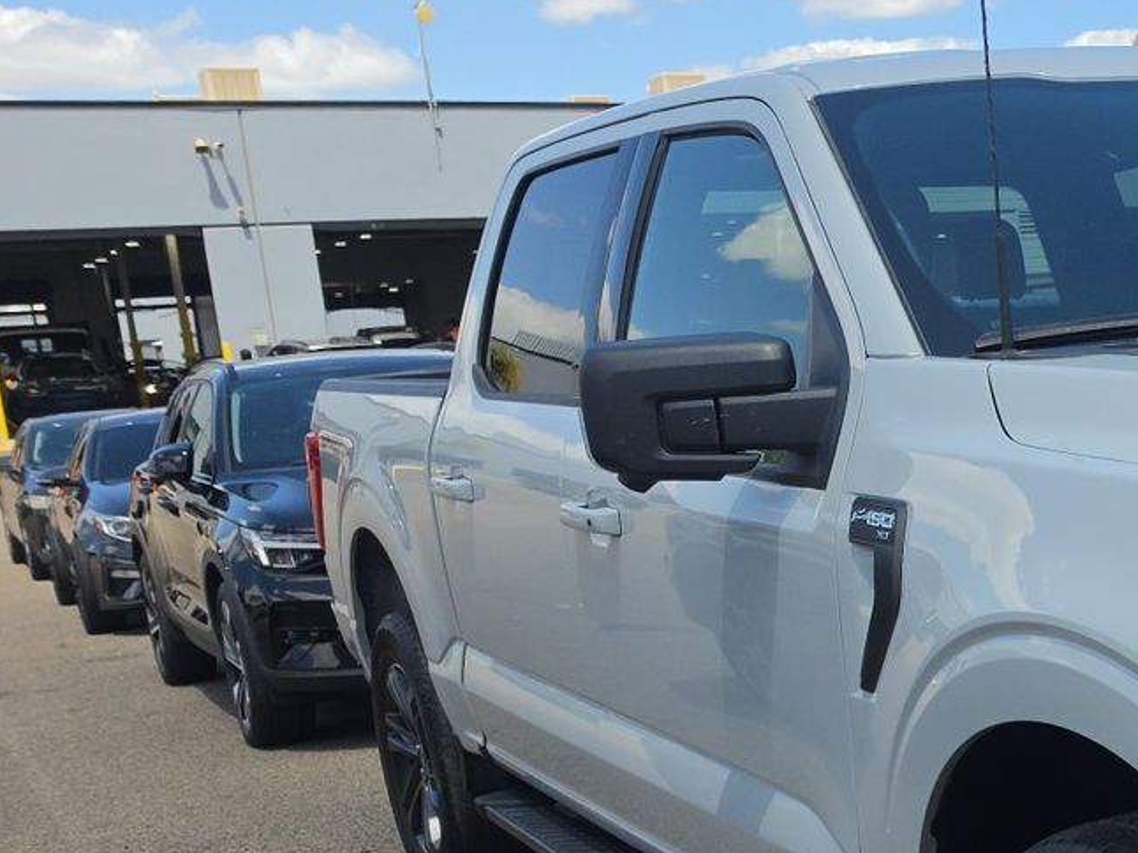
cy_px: 700
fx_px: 1873
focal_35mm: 57
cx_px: 1307
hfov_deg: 29.7
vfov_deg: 25.2
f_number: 1.4
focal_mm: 6.5
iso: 64
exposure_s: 1/5294
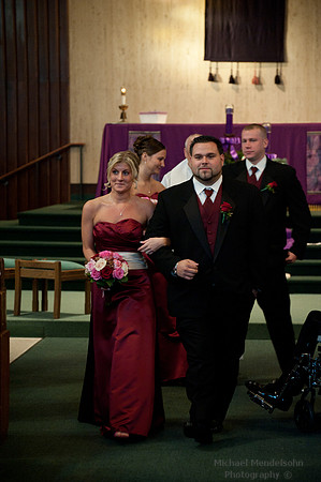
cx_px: 160
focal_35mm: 110
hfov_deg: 12.4
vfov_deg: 18.6
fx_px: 1475
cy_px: 241
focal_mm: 110
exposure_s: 1/80
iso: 3200
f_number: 4.5
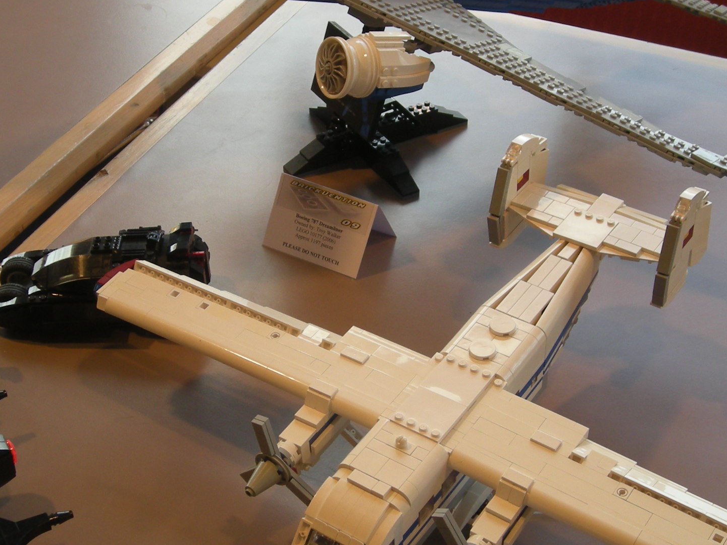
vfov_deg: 23.3
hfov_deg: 30.7
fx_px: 1323
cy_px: 296
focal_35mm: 63
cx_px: 306
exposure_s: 1/17.1
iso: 64
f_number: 2.8
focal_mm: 5.7
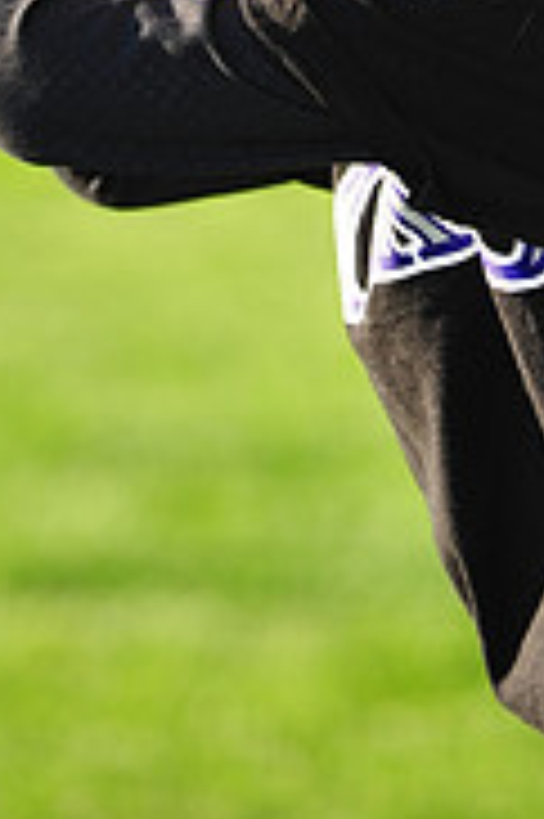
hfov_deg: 3.3
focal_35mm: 415
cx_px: 481
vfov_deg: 4.9
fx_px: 9424
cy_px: -477
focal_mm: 130
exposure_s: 1/400
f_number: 4.5
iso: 200
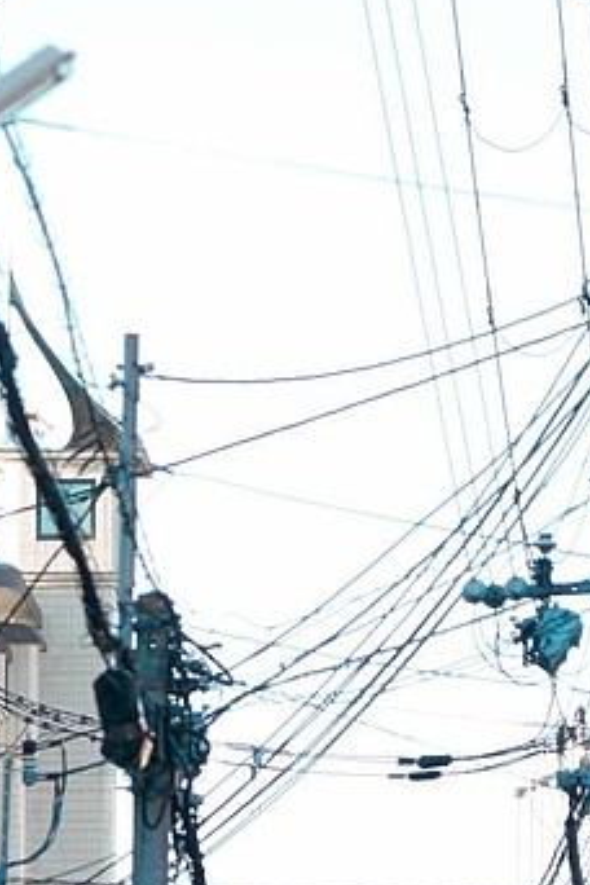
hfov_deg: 3.8
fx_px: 8825
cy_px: 1066
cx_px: 269
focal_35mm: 359
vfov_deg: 5.7
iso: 100
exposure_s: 1/125
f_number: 4
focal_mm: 105
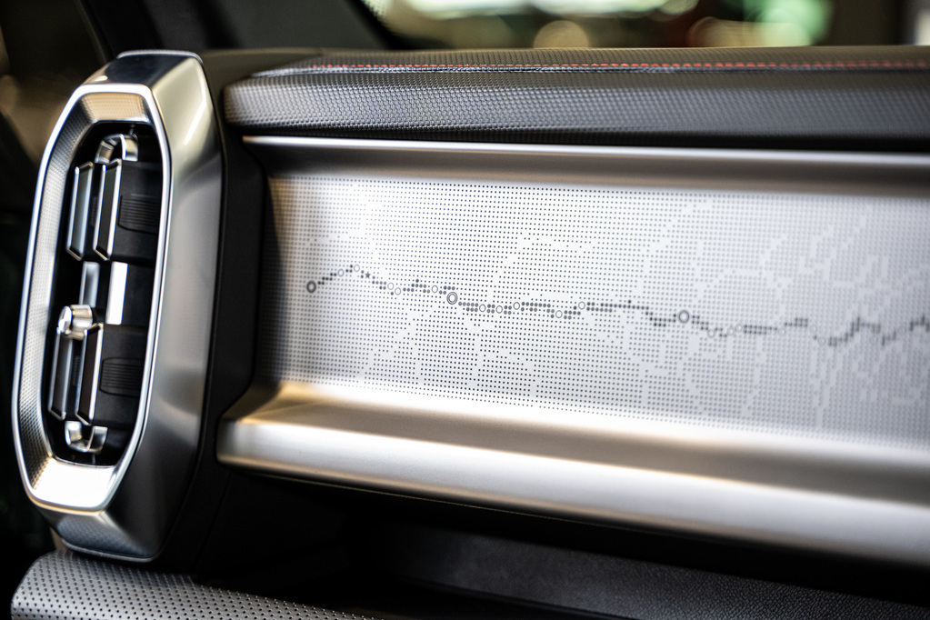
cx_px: 465
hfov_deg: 27.0
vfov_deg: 18.2
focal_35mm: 75
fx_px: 1937
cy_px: 310
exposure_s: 1/125
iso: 1600
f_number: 2.8
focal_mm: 75
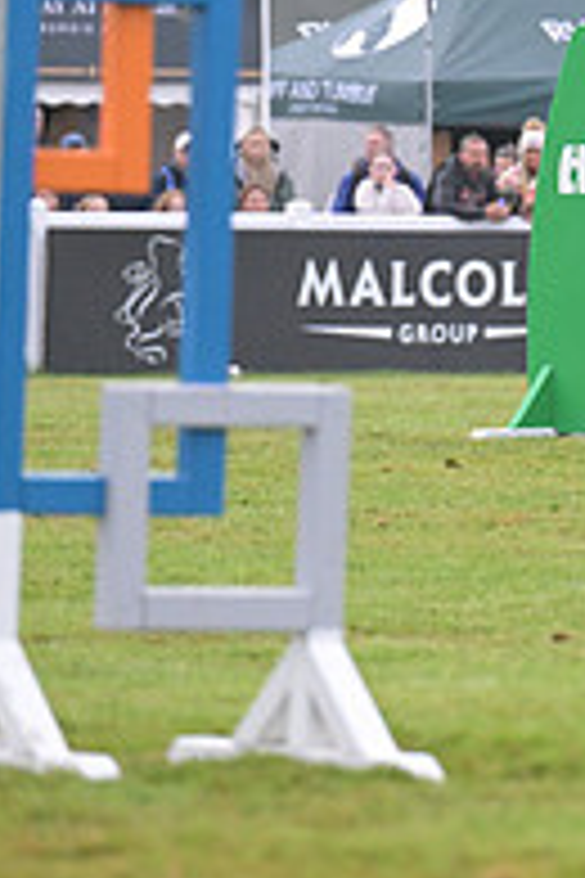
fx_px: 14502
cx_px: 1215
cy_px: 20
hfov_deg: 2.3
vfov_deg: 3.5
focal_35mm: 595
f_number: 4.5
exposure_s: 1/1250
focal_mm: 200
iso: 4000
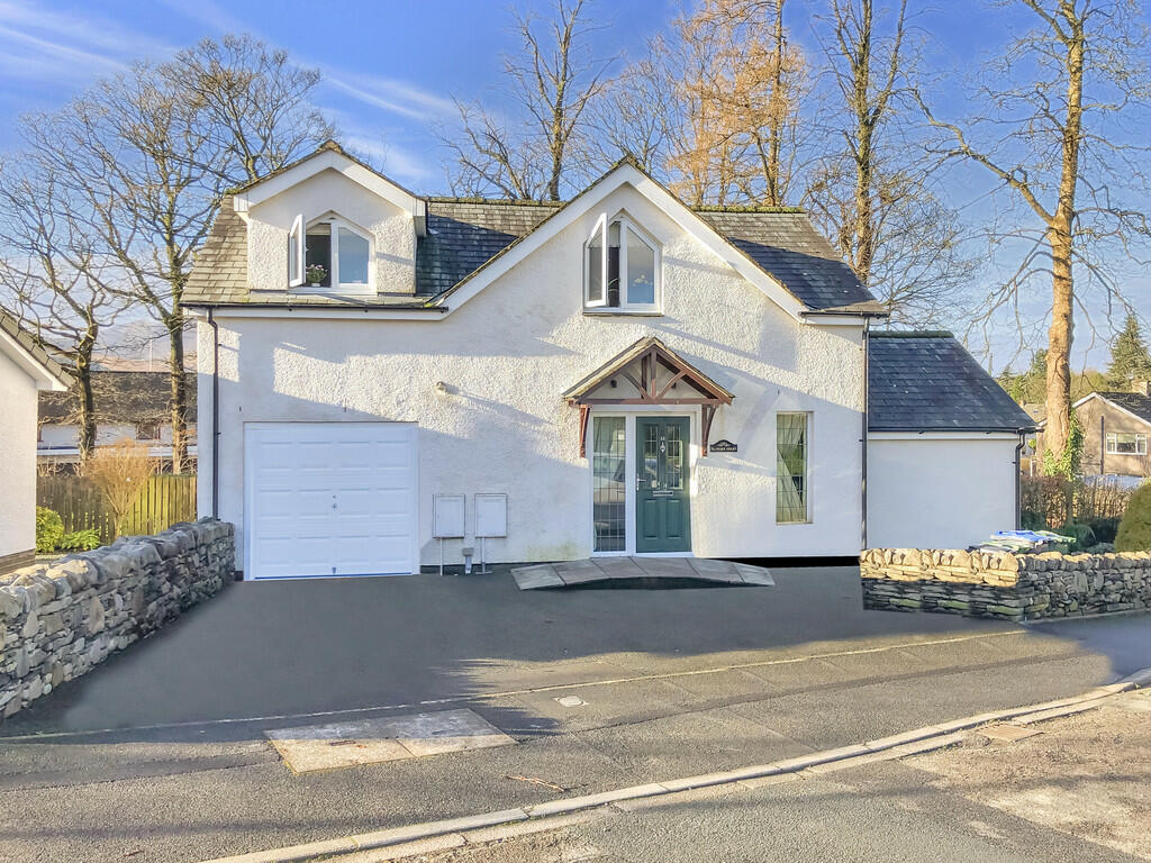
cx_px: 576
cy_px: 432
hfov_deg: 63.4
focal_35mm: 28
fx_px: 931
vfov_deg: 49.7
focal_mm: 4
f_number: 1.8
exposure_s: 1/771
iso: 20
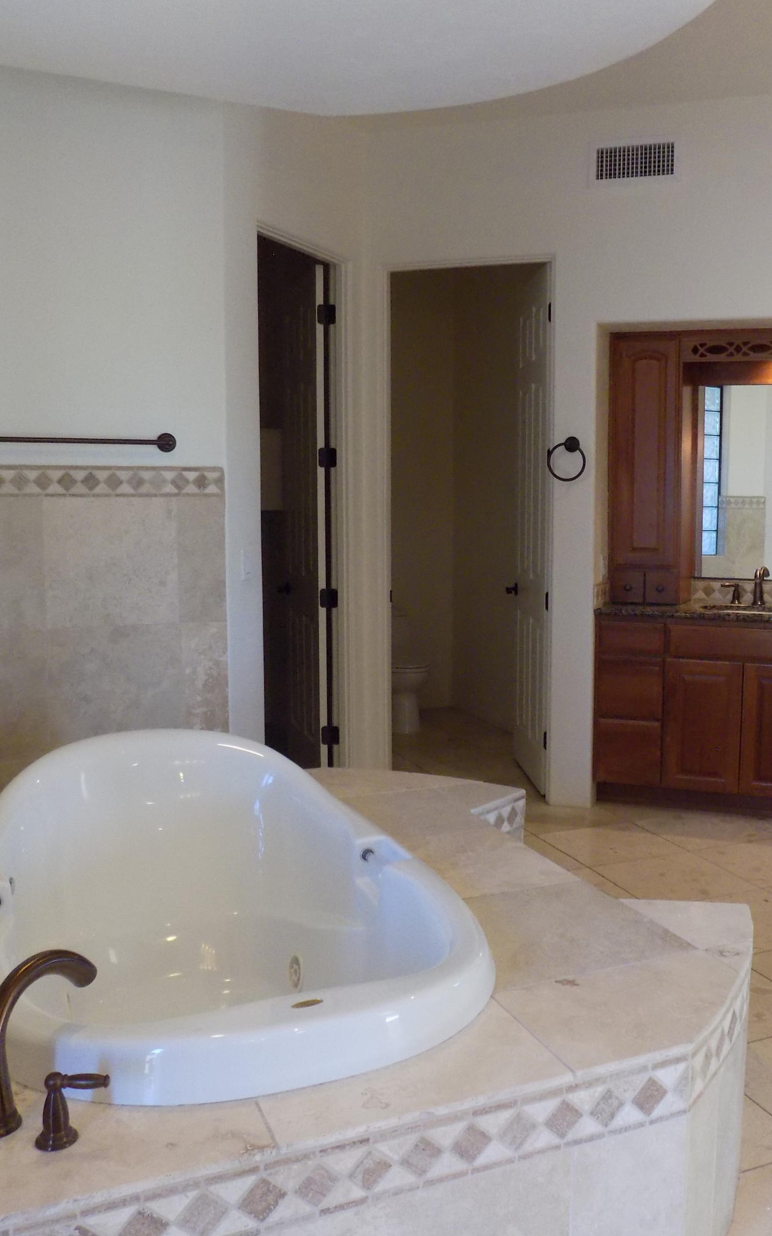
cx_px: 526
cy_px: 616
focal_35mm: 33
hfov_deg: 37.8
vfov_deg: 58.1
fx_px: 1111
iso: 280
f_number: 3.1
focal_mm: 4
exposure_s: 1/30
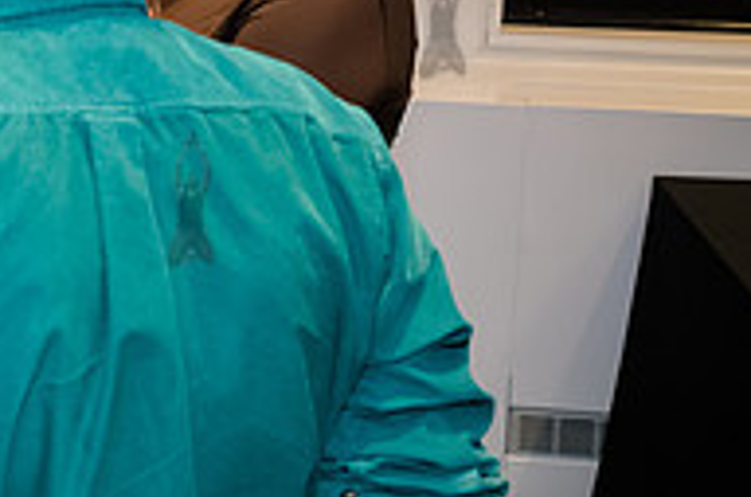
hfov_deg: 17.7
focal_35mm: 106
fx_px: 2206
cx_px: -317
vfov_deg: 12.7
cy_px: 8
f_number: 5
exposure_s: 1/200
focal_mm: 35
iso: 6400
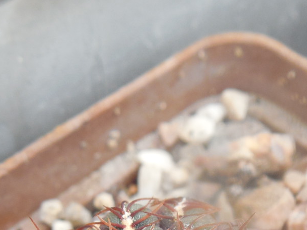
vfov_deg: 17.0
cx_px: 180
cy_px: 291
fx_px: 727
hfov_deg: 23.8
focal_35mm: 82
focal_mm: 5.6
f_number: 3.6
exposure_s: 1/60
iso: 125
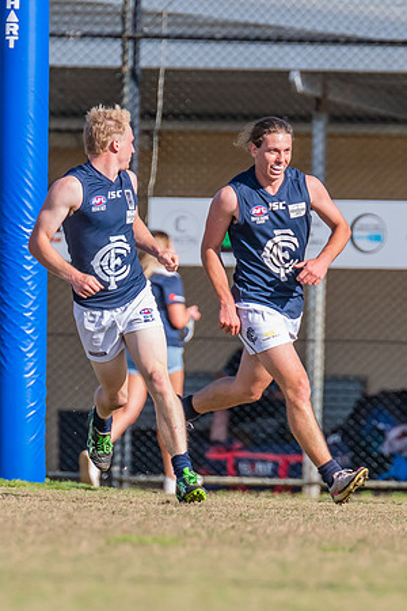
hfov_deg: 1.4
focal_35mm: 968
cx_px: 120
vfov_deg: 2.1
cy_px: 314
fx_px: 16416
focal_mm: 380
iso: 800
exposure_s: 1/2000
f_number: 7.1
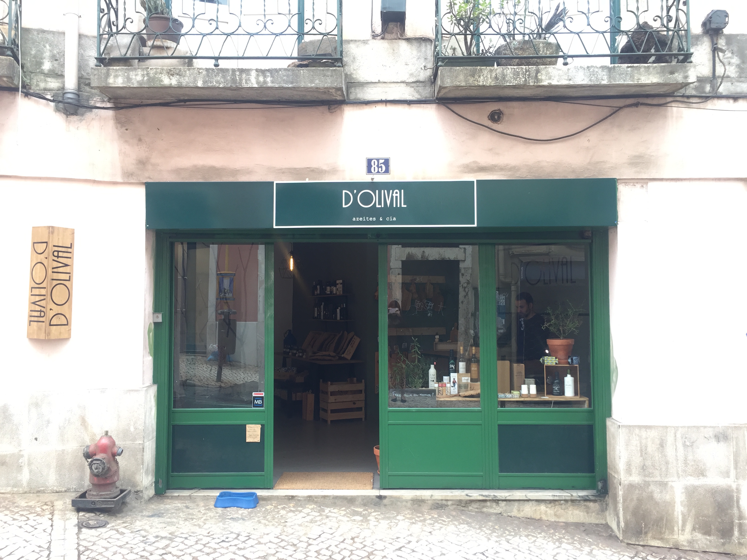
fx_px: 626
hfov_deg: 61.7
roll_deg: -0.6
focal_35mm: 29
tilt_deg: +2.7
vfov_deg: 48.2
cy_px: 280
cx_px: 374
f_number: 2.2
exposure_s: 1/100
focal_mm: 4.15
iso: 50
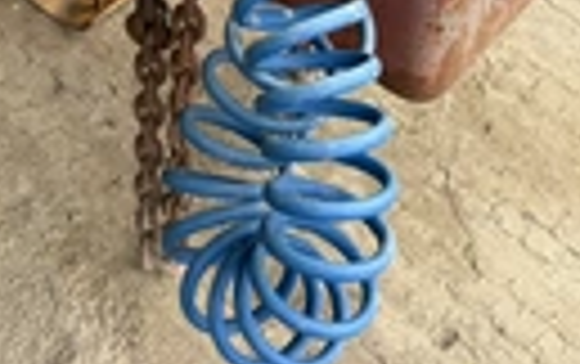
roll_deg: -0.5
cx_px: 81
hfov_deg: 25.5
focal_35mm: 79
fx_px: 1250
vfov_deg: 15.1
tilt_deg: -36.6
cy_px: -211
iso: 64
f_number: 1.78
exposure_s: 1/266
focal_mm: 6.76
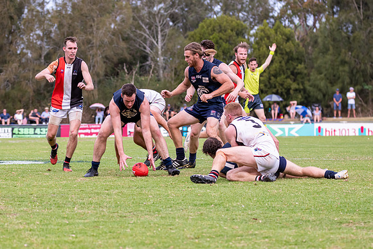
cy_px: 140
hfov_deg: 9.3
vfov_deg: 6.2
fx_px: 2293
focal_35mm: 221
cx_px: 167
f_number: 6.3
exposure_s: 1/1250
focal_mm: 150
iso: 800
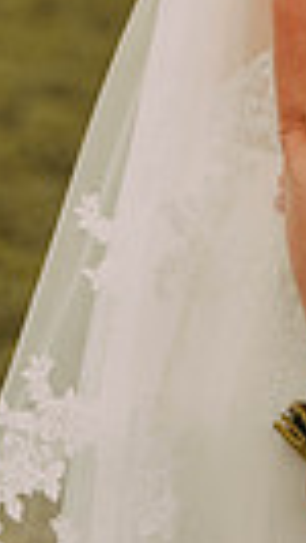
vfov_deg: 3.1
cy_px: -178
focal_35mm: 687
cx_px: 82
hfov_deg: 1.8
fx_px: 9891
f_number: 2.8
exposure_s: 1/400
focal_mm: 150
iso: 200
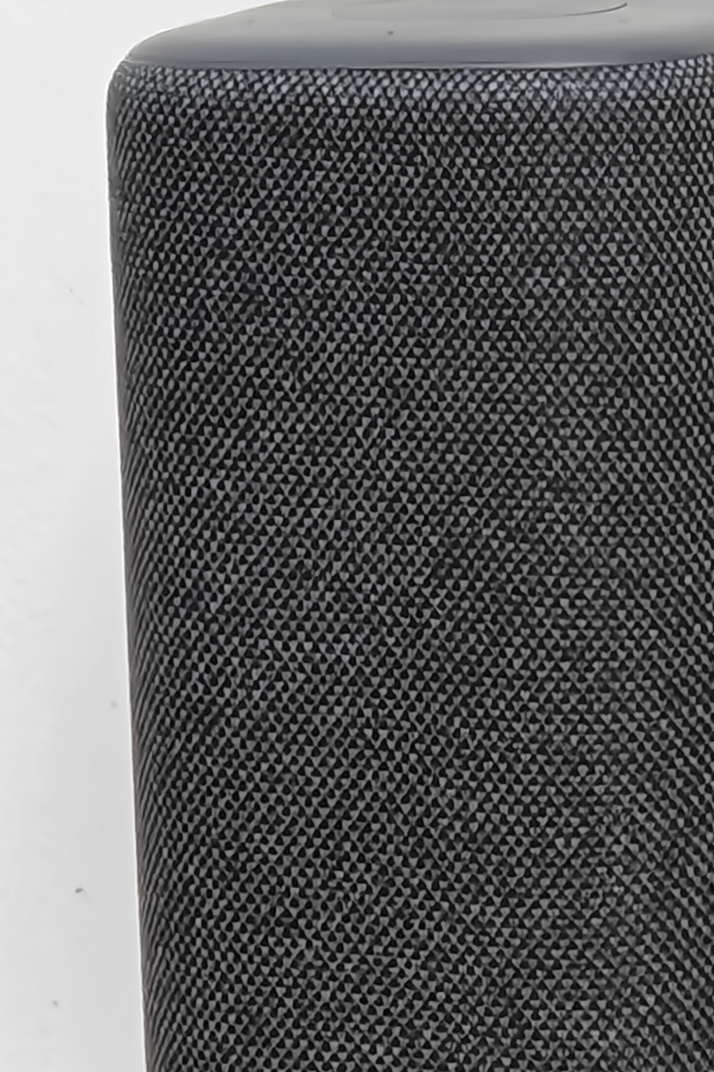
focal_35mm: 634
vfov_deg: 3.3
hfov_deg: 2.2
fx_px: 18860
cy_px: 513
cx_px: 415
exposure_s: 1/20
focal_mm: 13.3
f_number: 2.5
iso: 1000
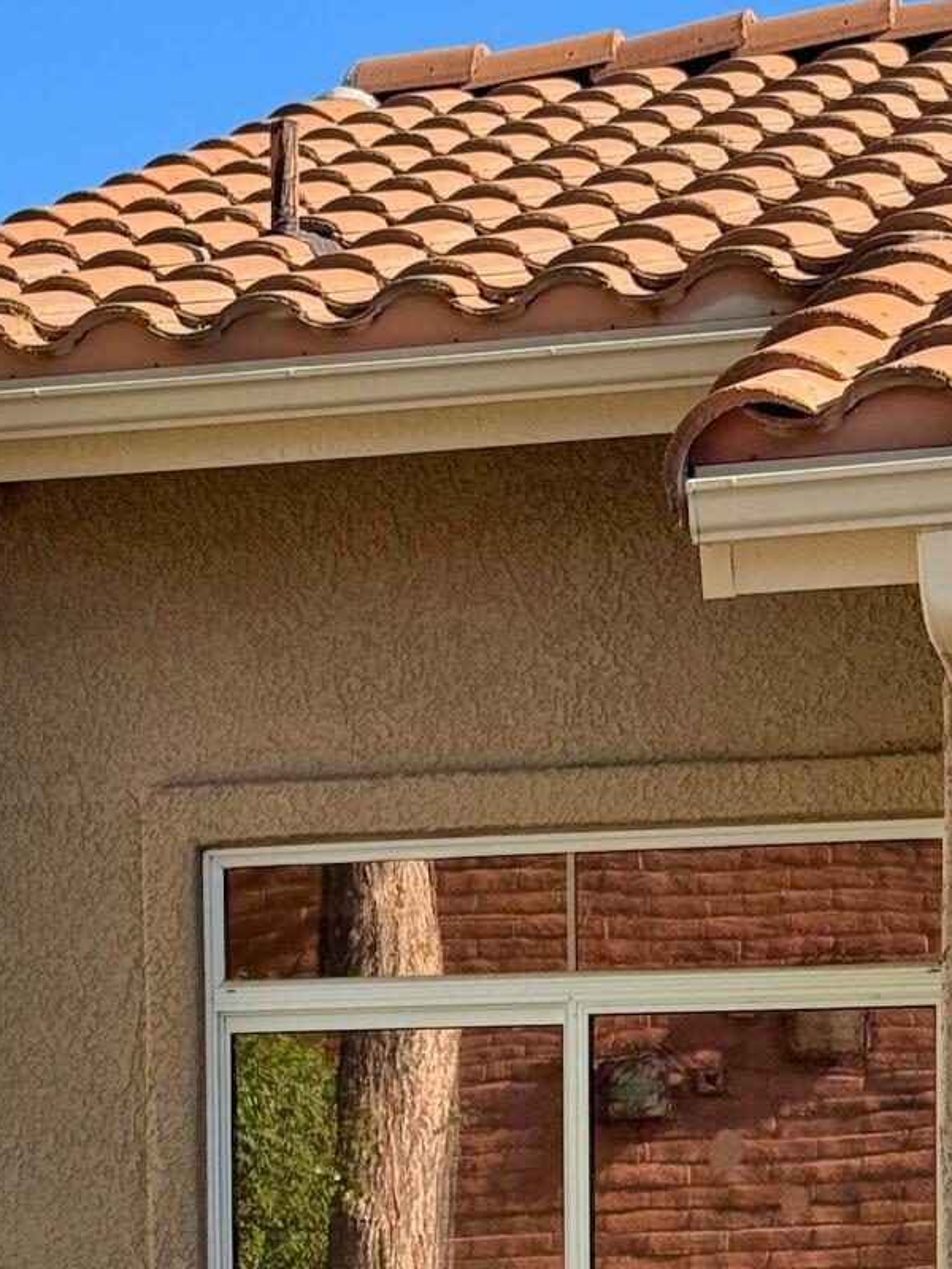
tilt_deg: -1.2
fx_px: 4400
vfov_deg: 16.0
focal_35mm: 120
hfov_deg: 12.2
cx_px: 14
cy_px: 1332
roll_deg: +0.8
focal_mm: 6.76
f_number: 1.78
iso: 100
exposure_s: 1/3534
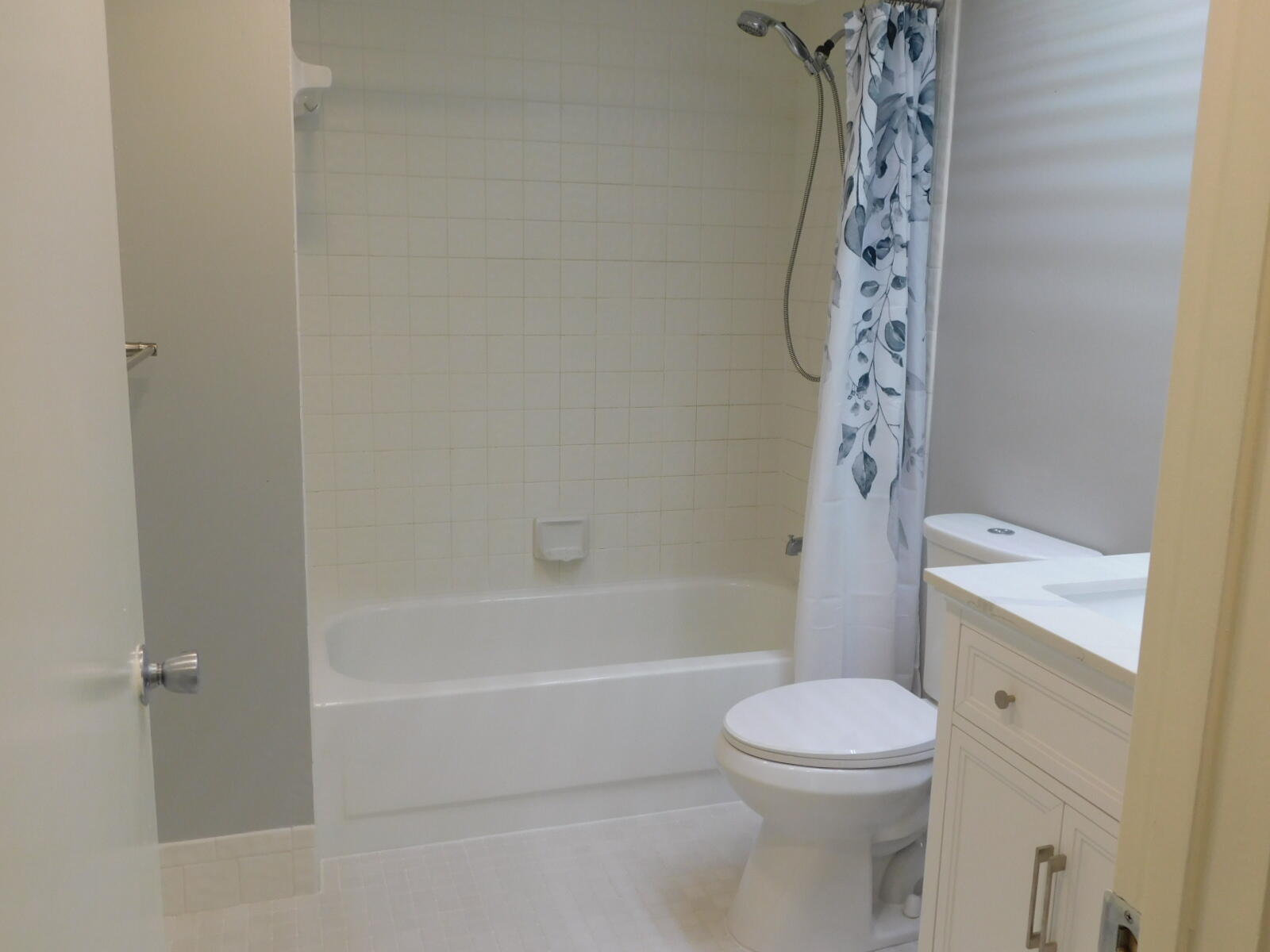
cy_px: 476
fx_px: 1101
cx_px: 635
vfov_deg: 46.8
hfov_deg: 60.0
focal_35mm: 30
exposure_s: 1/50
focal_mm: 5.3
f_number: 3.2
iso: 125
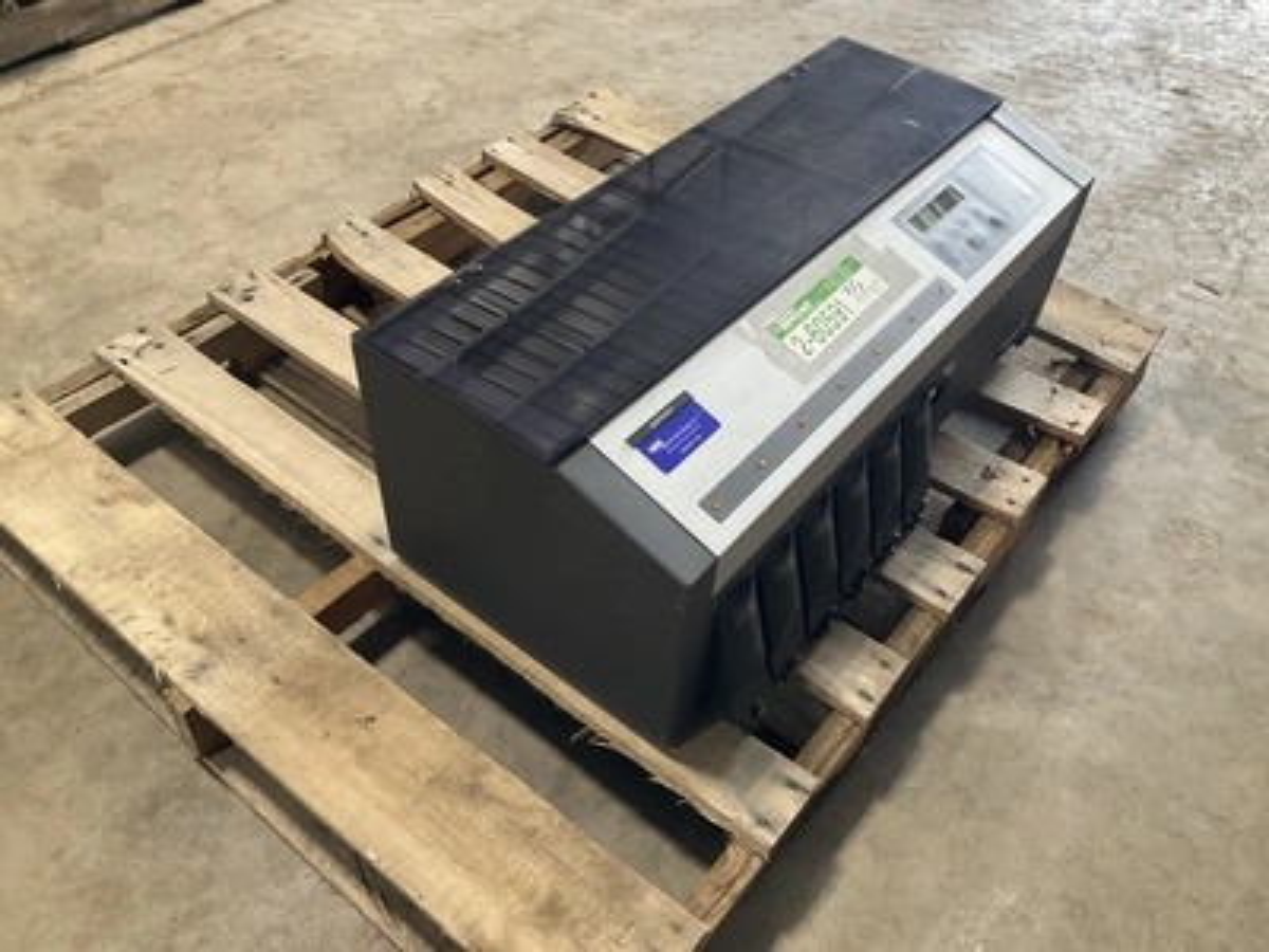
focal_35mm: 29
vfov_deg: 48.2
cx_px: 634
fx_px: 1063
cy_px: 476
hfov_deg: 61.7
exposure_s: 1/60
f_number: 1.8
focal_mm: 3
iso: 80
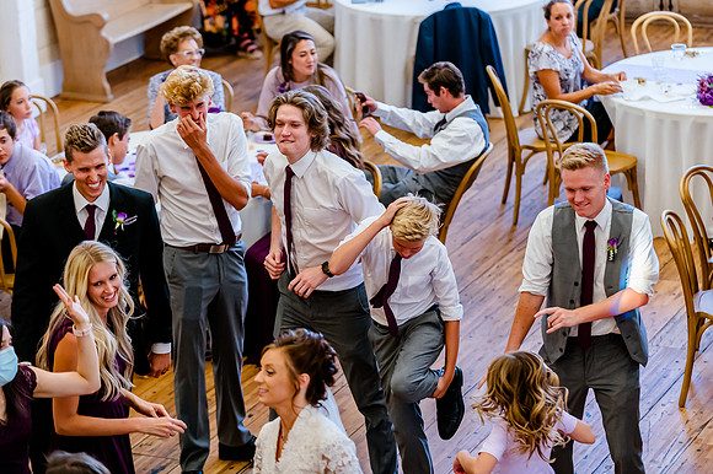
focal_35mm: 119
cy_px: 209
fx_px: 2357
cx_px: 399
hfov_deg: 17.2
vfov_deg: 11.5
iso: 2500
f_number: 2.8
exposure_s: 1/640
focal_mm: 105
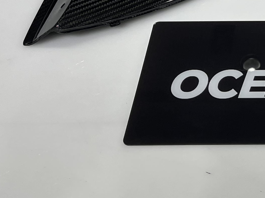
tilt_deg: -35.7
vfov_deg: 13.5
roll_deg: +0.0
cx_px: 365
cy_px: -147
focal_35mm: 99
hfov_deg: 18.2
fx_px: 758
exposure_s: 1/742
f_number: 1.6
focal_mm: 5.1
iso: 50
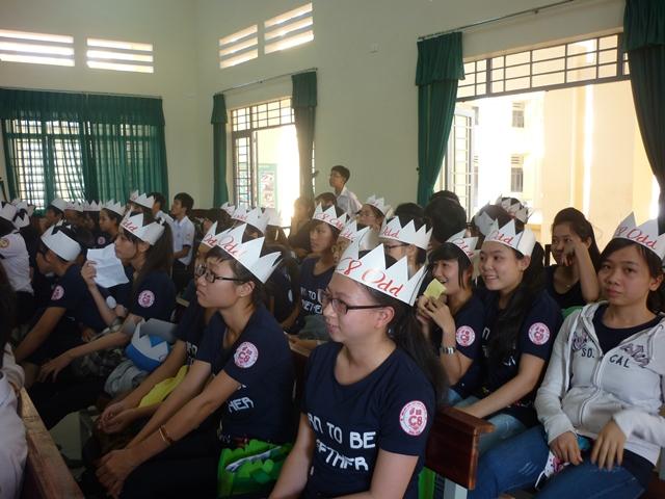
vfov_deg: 42.9
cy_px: 250
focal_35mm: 33
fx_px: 634
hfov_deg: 55.4
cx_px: 332
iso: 100
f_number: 2.8
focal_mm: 5.5
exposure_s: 1/30
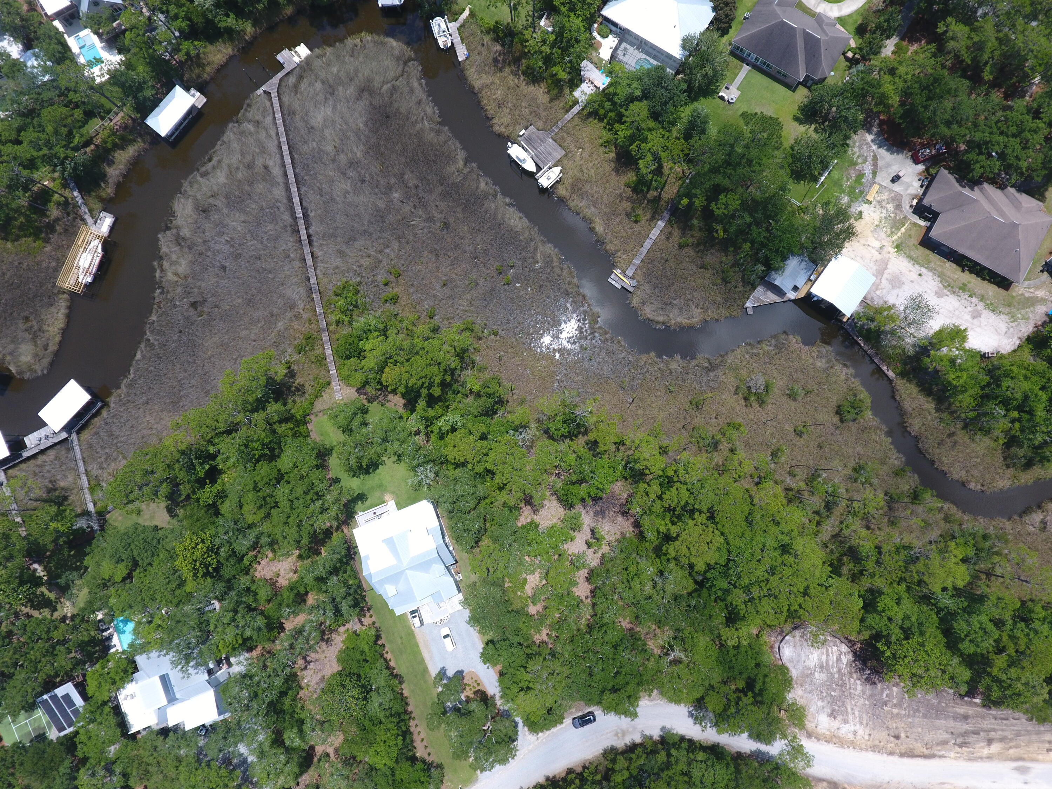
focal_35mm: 20
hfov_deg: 81.7
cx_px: 526
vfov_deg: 66.0
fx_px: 608
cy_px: 394
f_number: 2.8
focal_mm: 3.61
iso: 100
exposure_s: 1/701
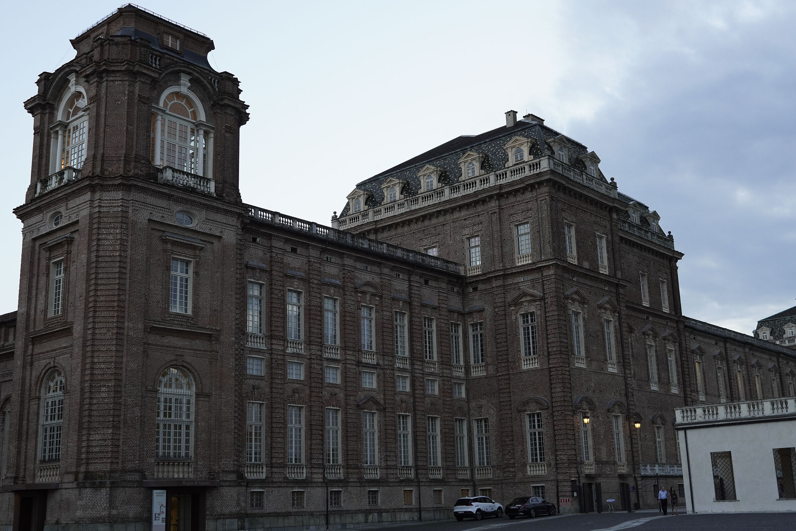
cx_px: 398
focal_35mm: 42
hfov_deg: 46.4
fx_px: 929
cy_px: 266
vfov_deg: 31.9
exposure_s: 1/125
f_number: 5.6
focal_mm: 28
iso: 640
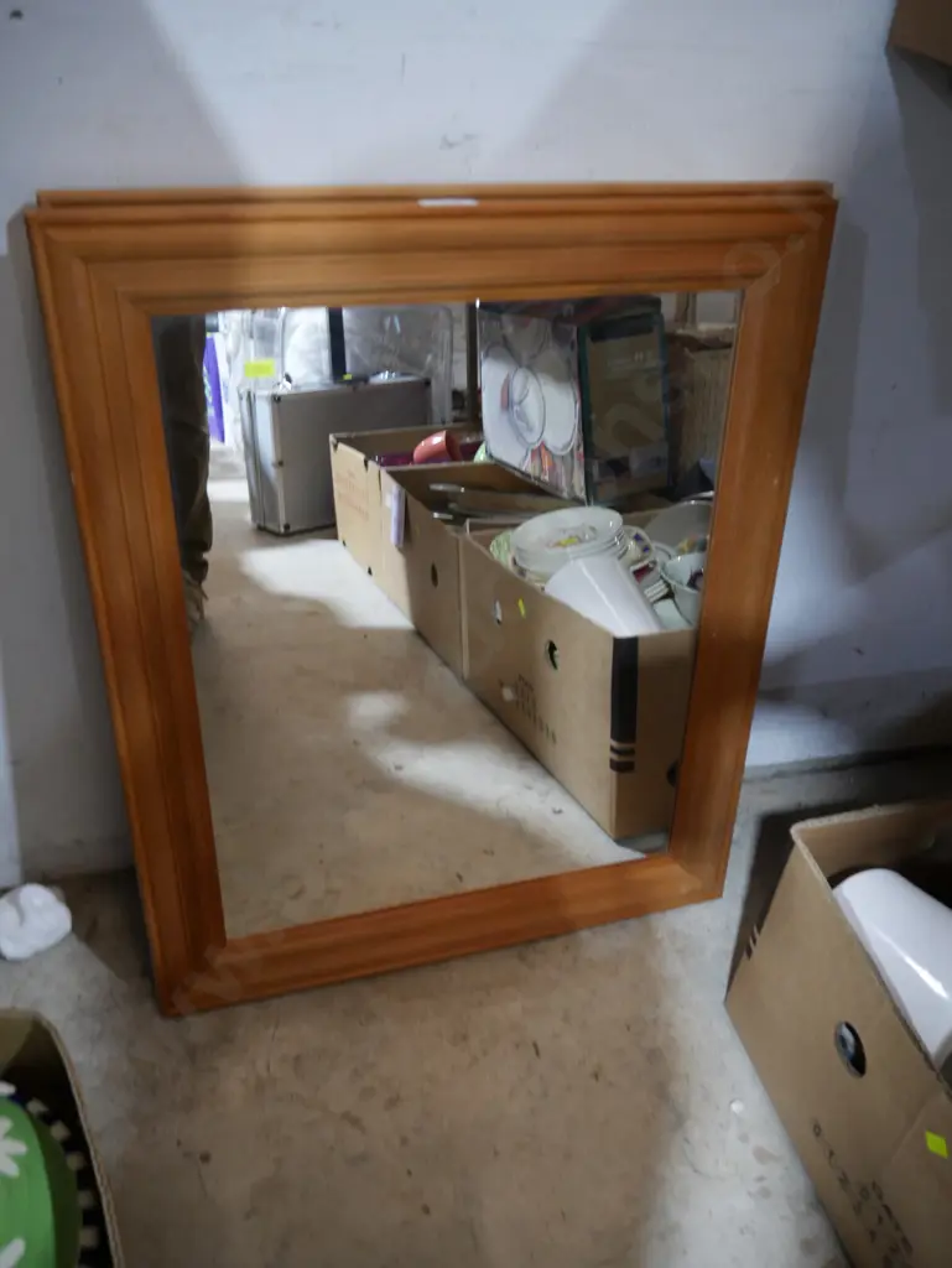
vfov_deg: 63.4
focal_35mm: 28
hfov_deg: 49.8
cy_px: 634
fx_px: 1026
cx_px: 476
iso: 1000
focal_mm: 14
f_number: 3.5
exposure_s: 1/60
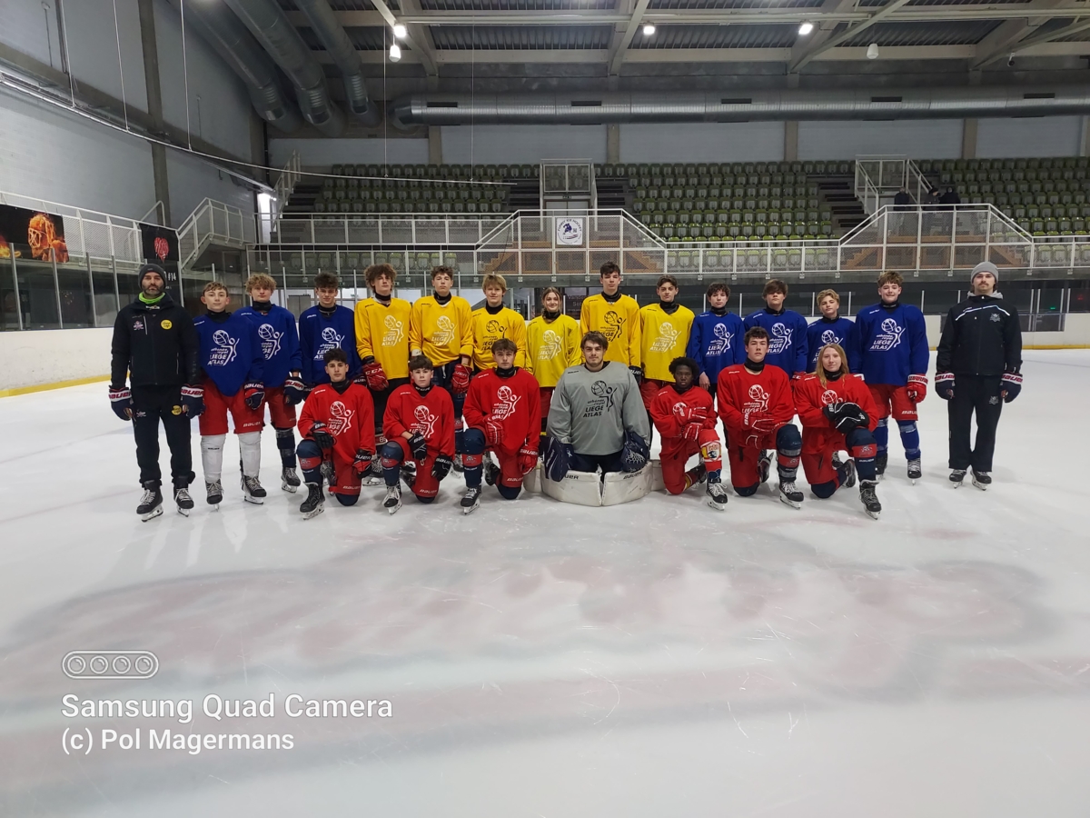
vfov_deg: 56.8
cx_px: 545
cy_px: 409
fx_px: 756
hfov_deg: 71.6
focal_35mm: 24
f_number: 1.8
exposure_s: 1/60
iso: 200
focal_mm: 4.6
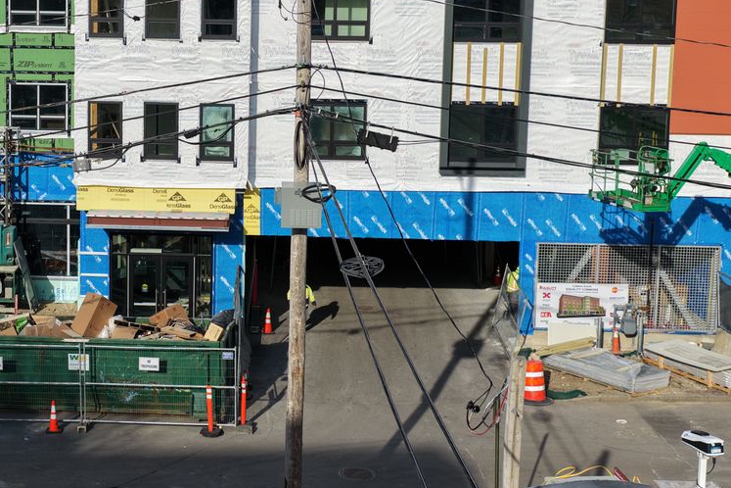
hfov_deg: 32.7
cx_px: 181
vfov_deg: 22.5
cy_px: 137
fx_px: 1218
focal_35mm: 60
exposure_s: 1/320
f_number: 2.8
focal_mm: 14.45
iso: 200
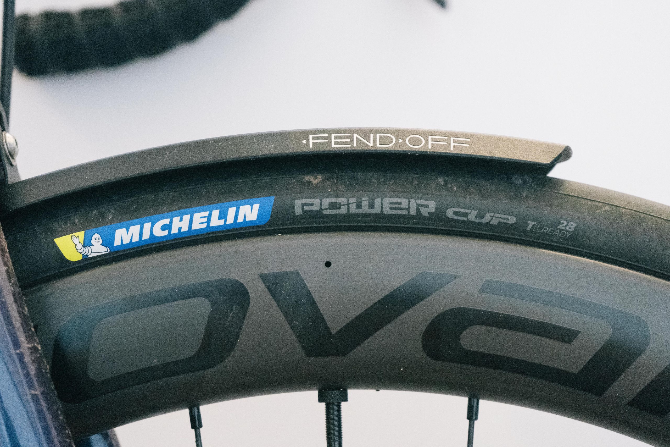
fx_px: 1303
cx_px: 335
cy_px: 224
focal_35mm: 70
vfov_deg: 19.5
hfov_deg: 28.8
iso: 12800
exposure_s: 1/80
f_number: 5.6
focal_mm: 70
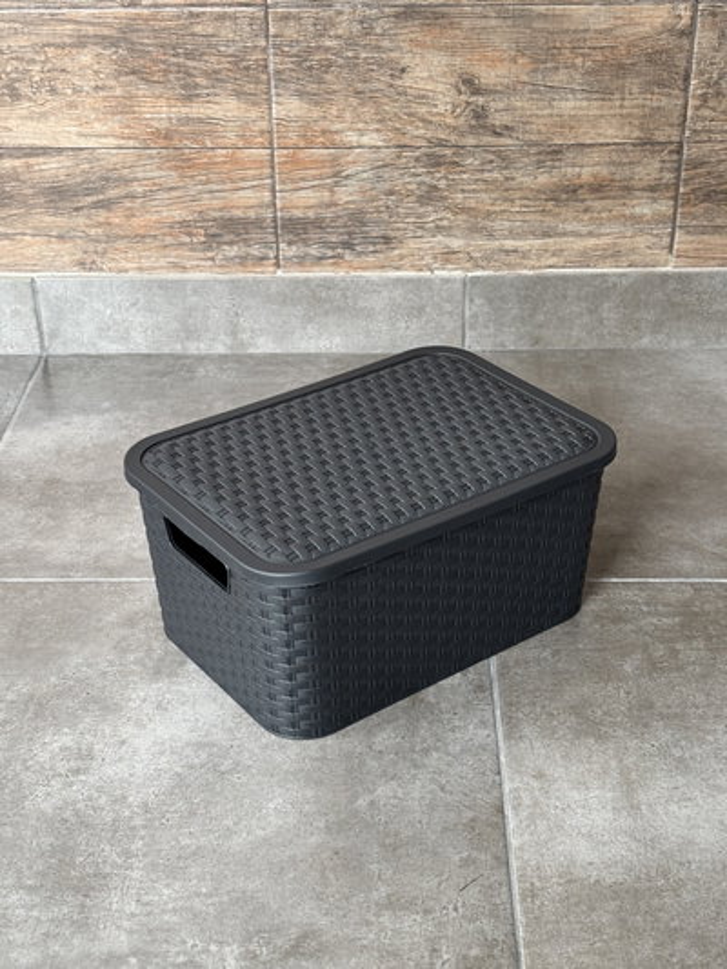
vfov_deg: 36.8
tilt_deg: -30.5
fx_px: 1456
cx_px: 364
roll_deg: -0.7
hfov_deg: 28.0
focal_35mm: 52
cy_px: 484
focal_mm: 5.96
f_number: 1.6
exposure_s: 1/60
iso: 80
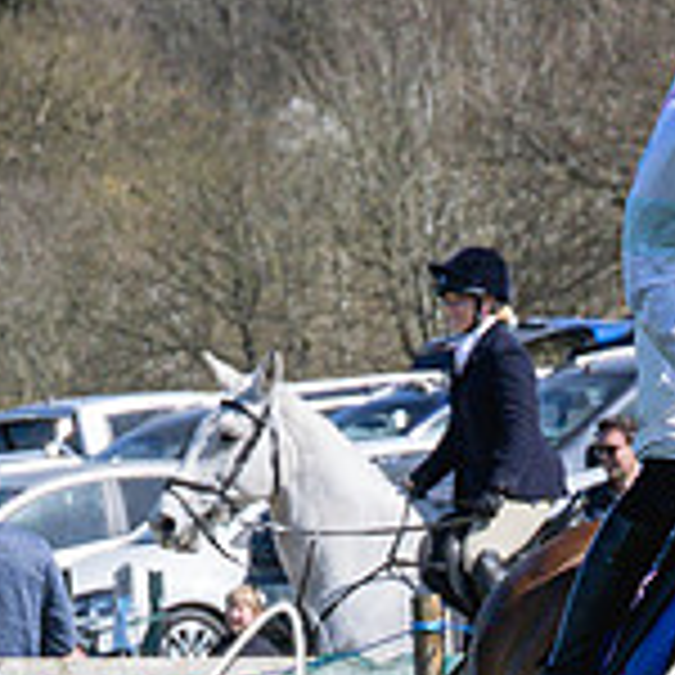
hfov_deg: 2.5
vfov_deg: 2.5
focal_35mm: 709
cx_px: 671
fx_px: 15641
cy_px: 740
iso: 320
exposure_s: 1/2000
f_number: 5
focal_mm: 74
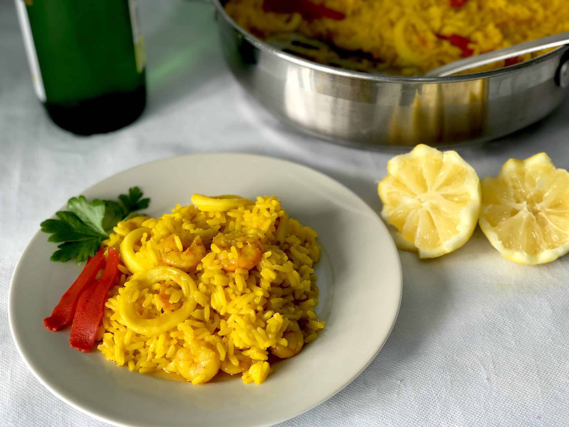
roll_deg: +0.4
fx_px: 937
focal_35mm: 57
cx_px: 284
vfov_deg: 25.7
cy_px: 214
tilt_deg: -42.2
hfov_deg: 33.8
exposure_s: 1/50
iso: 25
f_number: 2.8
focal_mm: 6.6
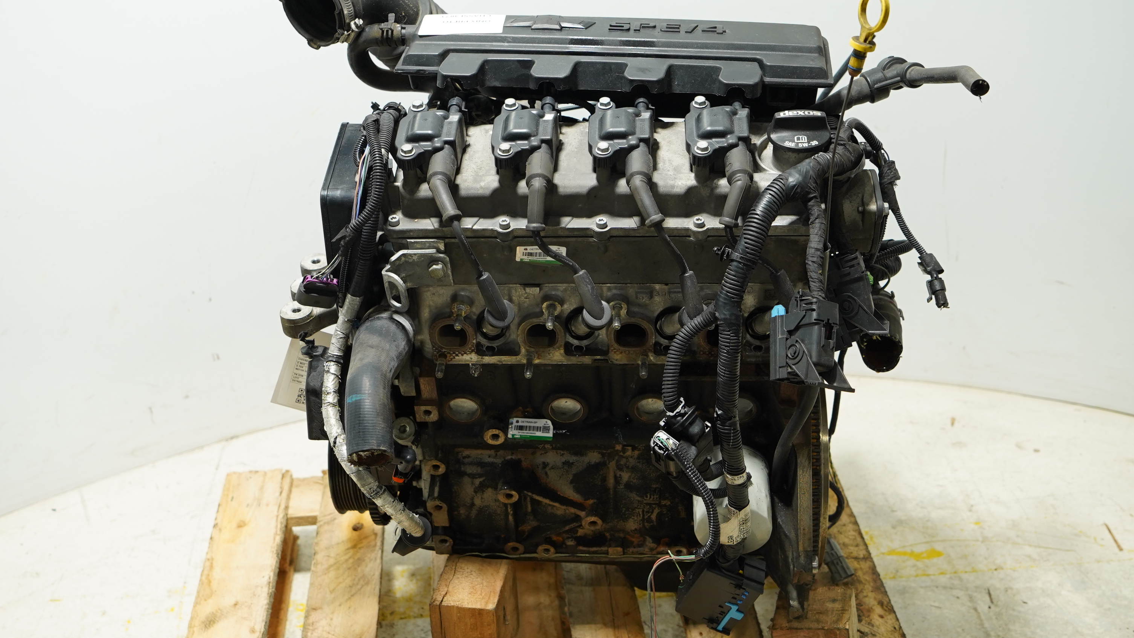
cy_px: 293
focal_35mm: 44
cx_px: 567
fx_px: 1323
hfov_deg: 46.4
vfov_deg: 27.1
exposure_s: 1/160
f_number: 4
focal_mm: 28
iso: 640
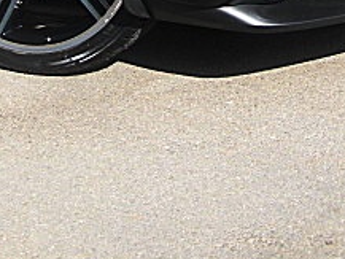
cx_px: 99
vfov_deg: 13.3
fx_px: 1057
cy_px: -111
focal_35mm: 106
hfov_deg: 18.5
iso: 50
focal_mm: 6.3
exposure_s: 1/400
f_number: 2.8
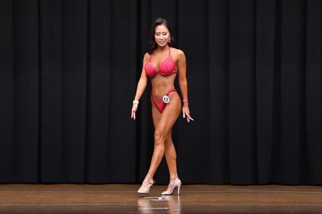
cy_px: 107
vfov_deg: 5.4
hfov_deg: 8.1
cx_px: 161
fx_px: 2280
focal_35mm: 255
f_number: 5.6
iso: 8000
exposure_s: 1/400
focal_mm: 170
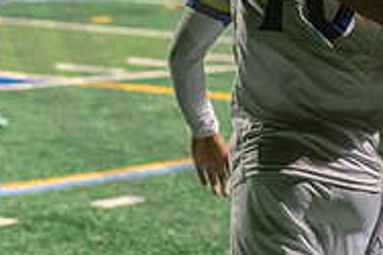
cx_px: 348
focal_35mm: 216
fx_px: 2296
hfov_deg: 9.5
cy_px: -89
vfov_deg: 6.3
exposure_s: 1/250
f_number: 3.2
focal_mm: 70
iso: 2500
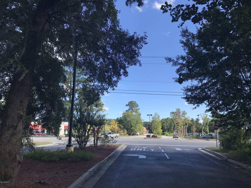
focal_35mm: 28
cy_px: 94
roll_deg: -1.1
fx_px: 203
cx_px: 126
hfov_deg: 63.4
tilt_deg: +9.4
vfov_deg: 49.7
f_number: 1.8
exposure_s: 1/1140
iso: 20
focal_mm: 3.99
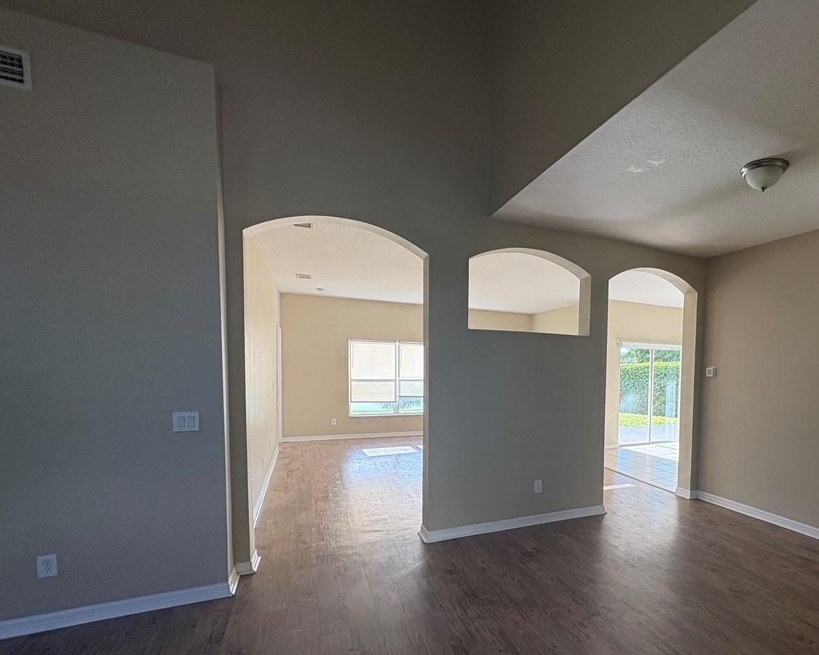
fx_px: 461
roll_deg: -0.5
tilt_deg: -2.0
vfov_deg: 70.1
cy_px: 395
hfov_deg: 79.7
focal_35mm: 19
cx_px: 564
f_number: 2.2
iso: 50
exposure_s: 1/148
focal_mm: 2.22
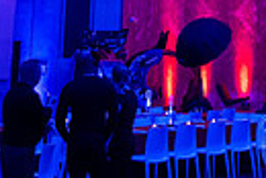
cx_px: 348
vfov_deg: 10.4
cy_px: -168
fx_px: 902
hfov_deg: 15.9
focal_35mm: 122
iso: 1800
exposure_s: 1/160
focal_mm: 18
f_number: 3.2
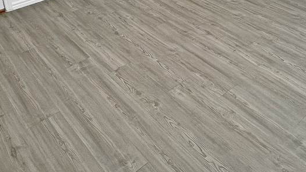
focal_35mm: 39
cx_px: 177
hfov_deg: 51.4
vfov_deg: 27.4
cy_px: -25
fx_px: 316
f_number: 1.8
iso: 160
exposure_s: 1/120
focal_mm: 1.57
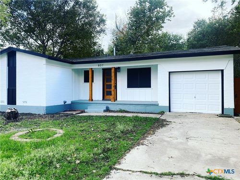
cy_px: 90
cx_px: 120
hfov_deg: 67.3
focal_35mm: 26
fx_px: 180
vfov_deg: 53.1
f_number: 1.8
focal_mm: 4.25
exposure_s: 1/351
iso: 32
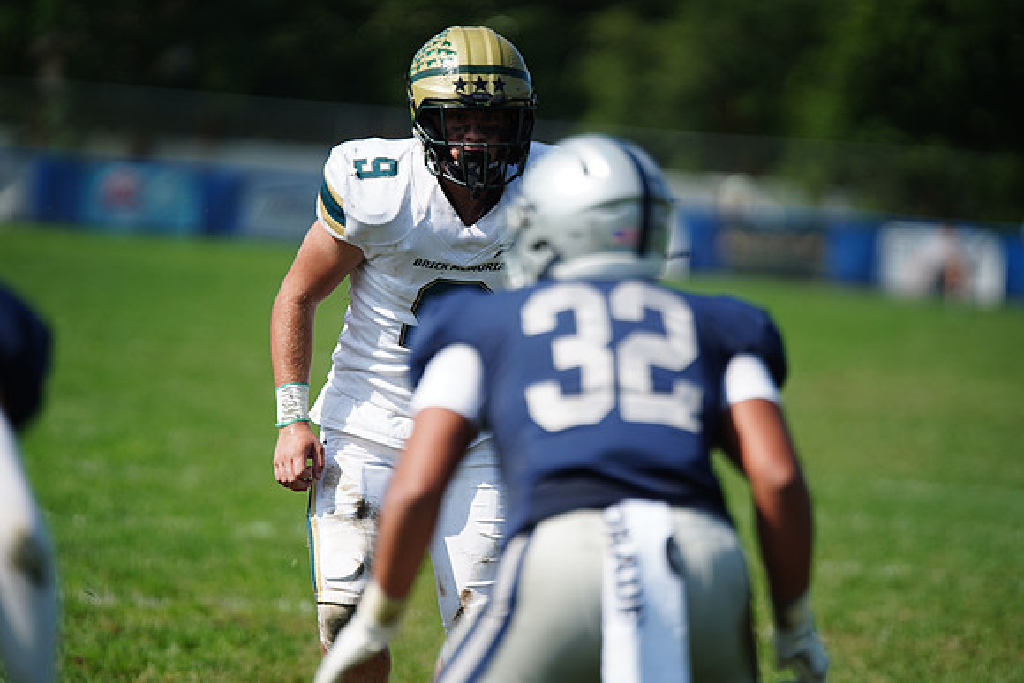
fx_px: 8535
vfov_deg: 4.6
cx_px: 512
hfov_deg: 6.9
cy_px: 342
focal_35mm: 300
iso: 400
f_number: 2.8
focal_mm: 300
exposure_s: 1/5000
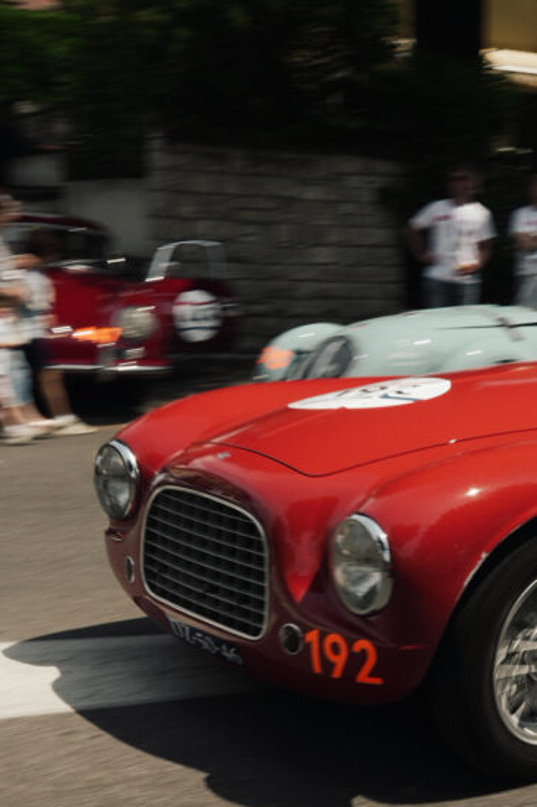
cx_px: 561
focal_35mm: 61
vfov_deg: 32.8
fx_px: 1366
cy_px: 464
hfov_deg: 21.3
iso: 100
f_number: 16
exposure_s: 1/50
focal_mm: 24
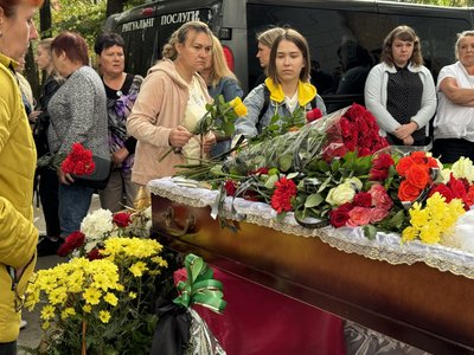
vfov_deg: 30.3
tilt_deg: -6.6
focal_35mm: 48
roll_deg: -0.5
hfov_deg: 39.7
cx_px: 237
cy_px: 178
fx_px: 657
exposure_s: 1/172
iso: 64
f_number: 1.78
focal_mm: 6.76
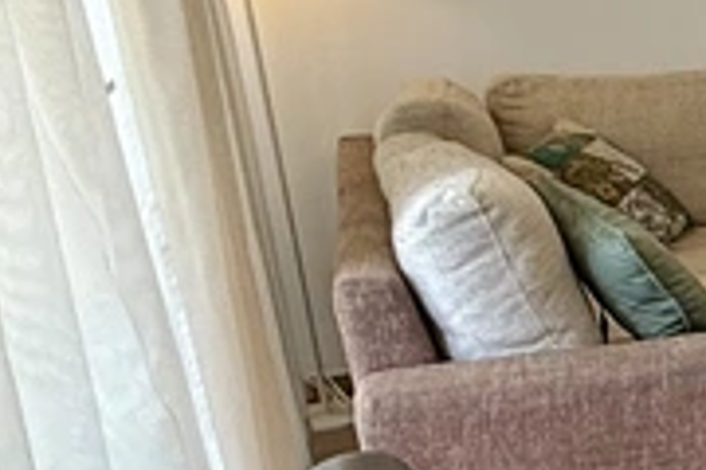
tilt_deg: -13.3
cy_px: 298
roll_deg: -0.9
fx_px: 1628
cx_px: 1718
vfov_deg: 16.4
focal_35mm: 83
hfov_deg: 14.7
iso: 80
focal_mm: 2.22
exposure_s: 1/100
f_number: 2.2
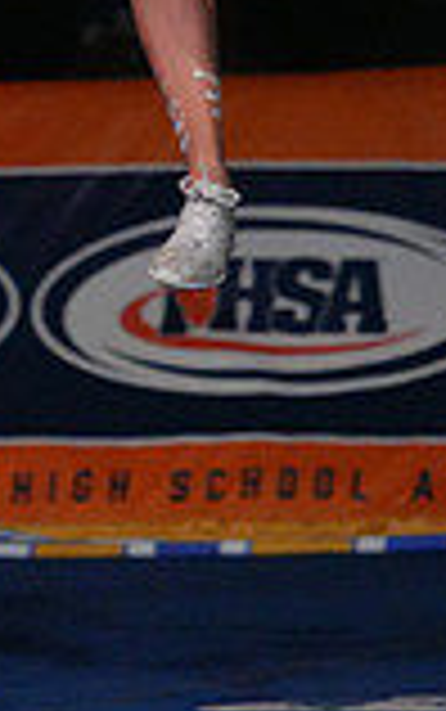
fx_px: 17083
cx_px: -743
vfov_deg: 2.4
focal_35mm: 880
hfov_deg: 1.5
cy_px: -16
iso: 16000
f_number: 5.6
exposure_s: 1/1250
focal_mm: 235
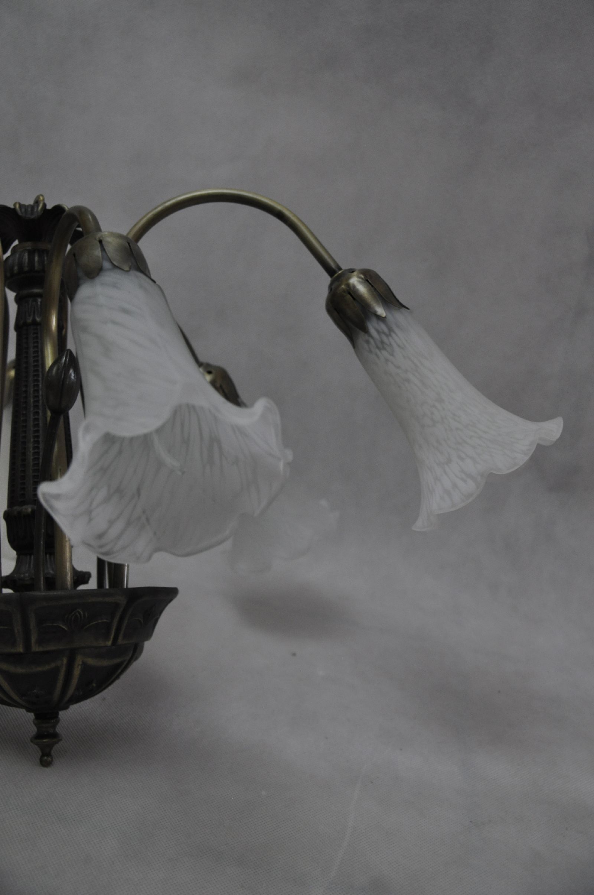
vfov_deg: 53.2
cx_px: 297
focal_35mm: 36
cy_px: 448
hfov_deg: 36.8
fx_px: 893
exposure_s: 1/15
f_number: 4
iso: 800
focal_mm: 24
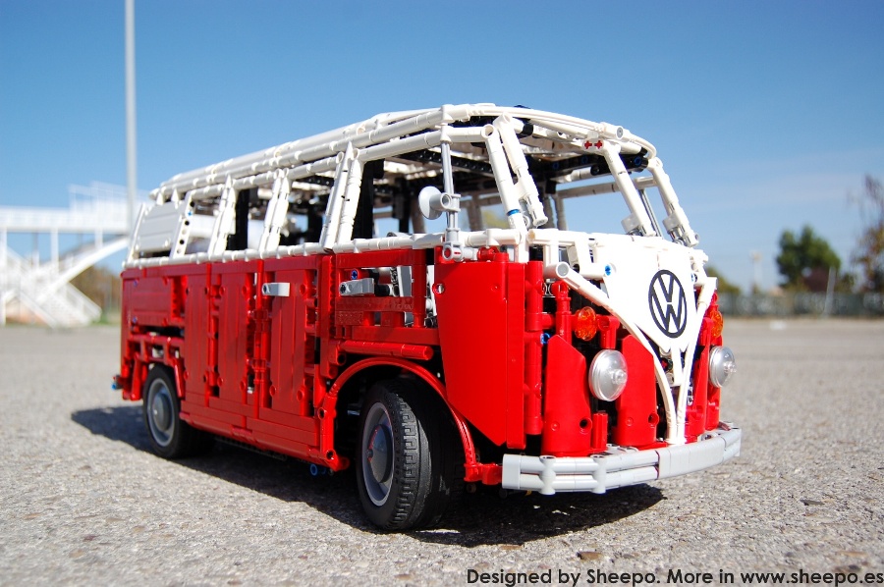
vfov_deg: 43.5
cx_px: 442
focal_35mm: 30
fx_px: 736
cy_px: 294
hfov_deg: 62.0
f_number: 3.8
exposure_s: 1/1600
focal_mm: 20
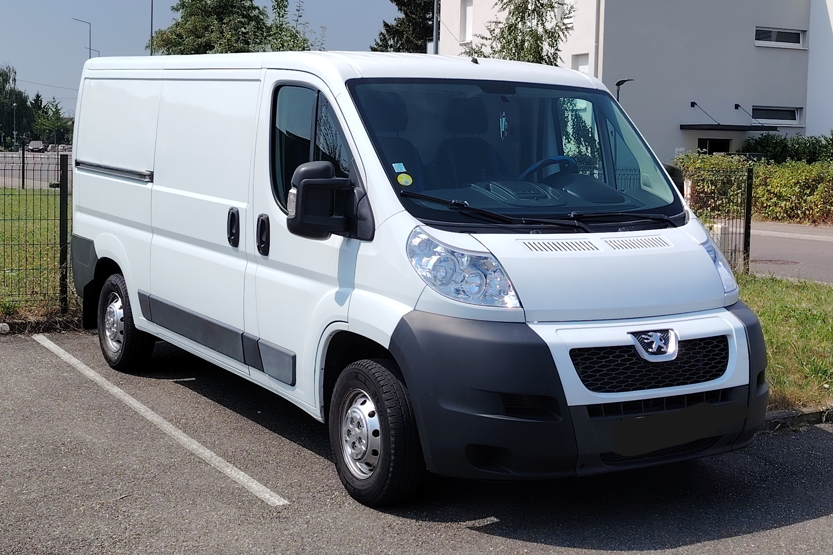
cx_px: 416
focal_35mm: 53
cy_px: 222
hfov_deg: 37.5
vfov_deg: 25.5
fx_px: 1226
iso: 100
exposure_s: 1/1033
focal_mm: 5.25
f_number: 1.75
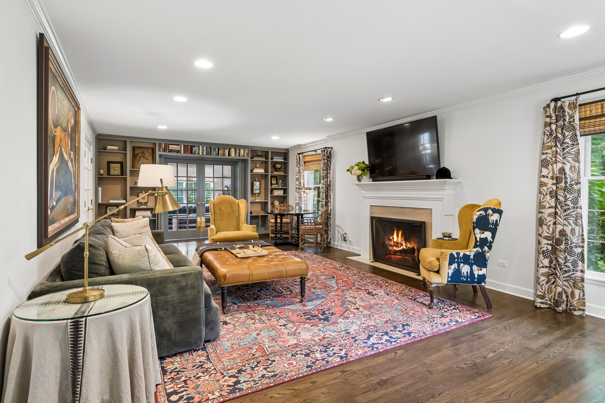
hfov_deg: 90.0
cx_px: 302
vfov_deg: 67.4
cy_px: 202
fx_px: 302
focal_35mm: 18
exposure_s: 1/6
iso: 250
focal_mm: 12
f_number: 8
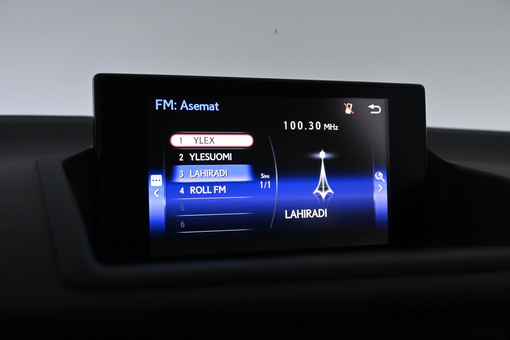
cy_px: 170
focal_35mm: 47
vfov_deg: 28.5
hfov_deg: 41.7
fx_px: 669
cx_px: 255
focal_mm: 31.5
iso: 3200
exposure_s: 1/200
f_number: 5.6
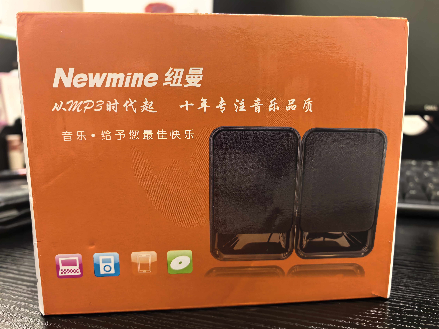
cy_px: 164
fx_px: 304
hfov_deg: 71.6
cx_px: 220
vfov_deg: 56.8
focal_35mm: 24
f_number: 2
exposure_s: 1/50
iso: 250
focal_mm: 8.5
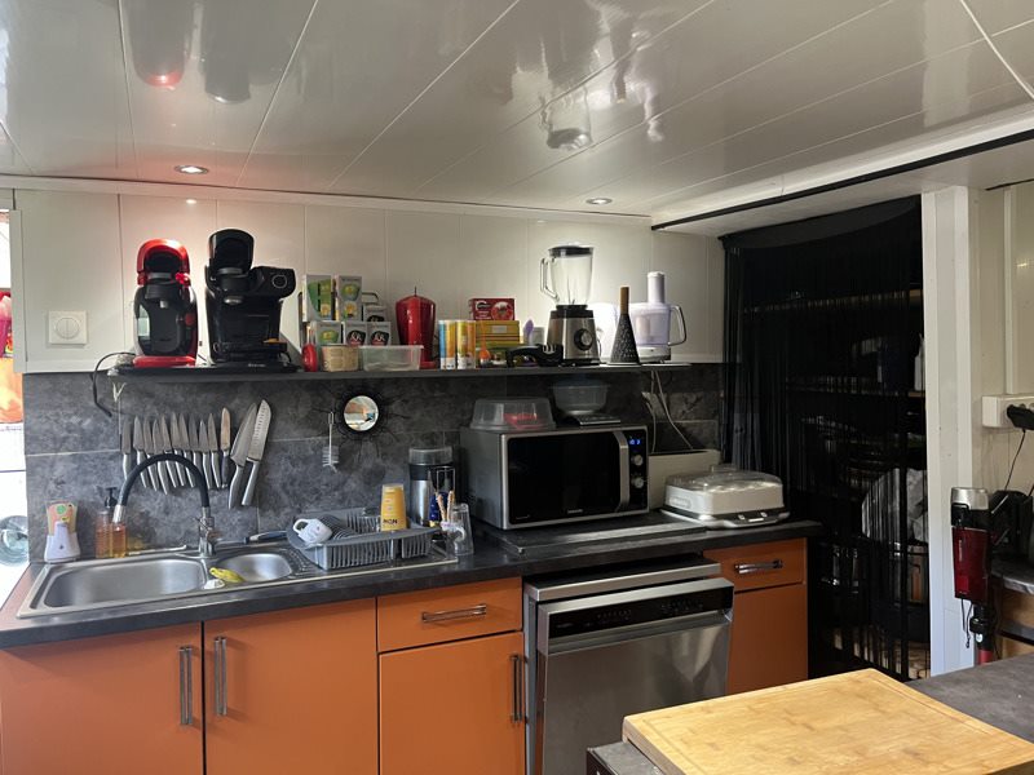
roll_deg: +1.2
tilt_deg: +0.0
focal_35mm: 26
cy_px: 388
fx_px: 777
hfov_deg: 67.3
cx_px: 517
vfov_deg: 53.1
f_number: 1.6
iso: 200
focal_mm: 5.1
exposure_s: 1/50
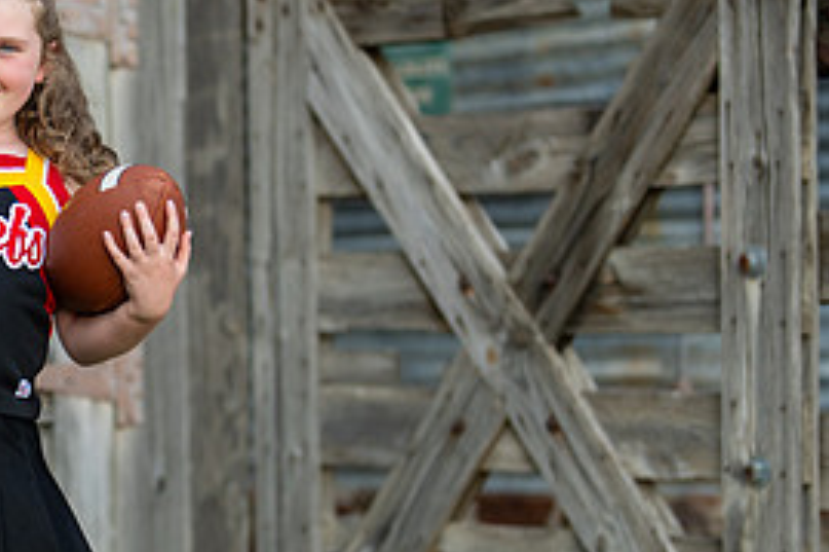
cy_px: 333
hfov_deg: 14.2
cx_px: 5
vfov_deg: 9.6
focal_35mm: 142
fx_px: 3268
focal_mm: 50
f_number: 1.2
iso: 125
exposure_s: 1/2000
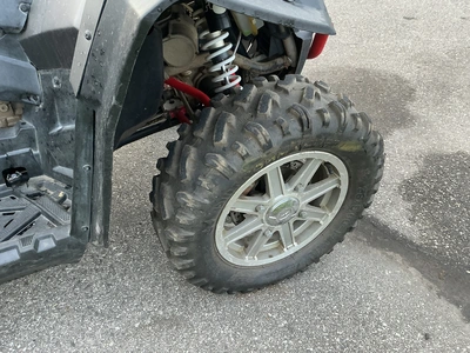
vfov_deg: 49.7
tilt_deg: -41.3
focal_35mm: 28
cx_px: 235
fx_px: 380
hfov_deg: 63.4
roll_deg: -4.4
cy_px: 176
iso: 64
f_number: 1.8
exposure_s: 1/122
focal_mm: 3
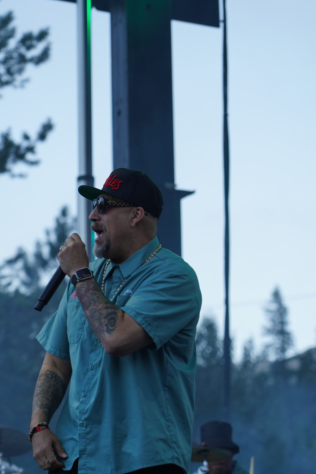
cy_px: 236
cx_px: 111
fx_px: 2080
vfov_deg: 13.0
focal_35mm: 158
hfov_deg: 8.7
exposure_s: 1/160
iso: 100
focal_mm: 105
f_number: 4.5
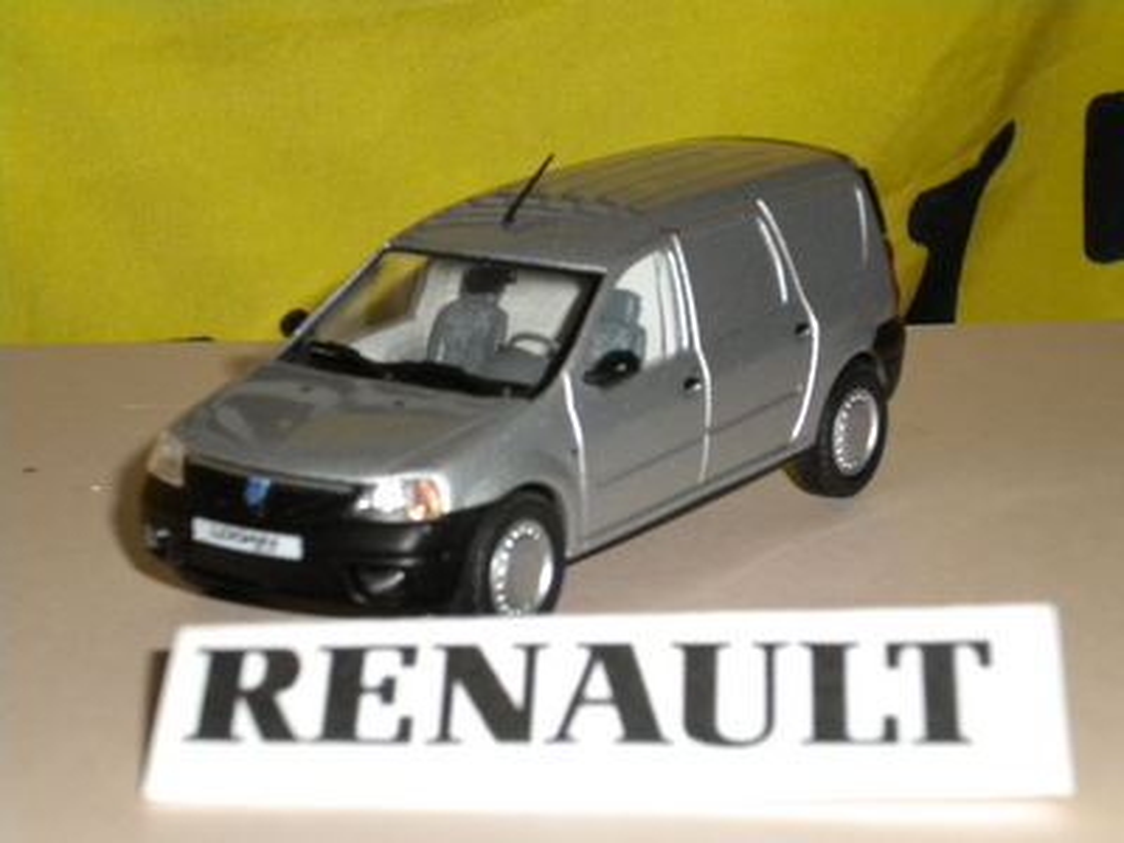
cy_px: 422
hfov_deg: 20.4
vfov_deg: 15.4
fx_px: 3117
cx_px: 562
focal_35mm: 96
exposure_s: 1/60
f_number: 5.7
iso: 400
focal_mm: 17.3
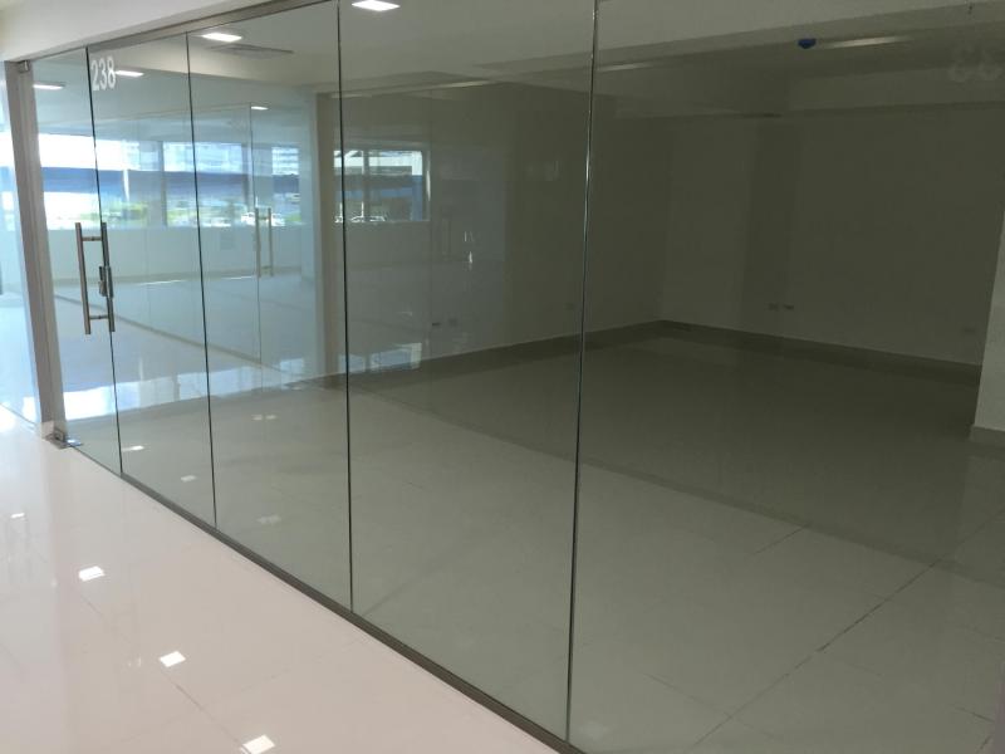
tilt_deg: -12.3
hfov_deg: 61.7
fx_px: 842
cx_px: 502
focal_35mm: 29
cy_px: 377
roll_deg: -2.6
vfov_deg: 48.2
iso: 80
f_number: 2.2
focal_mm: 4.15
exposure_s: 1/30
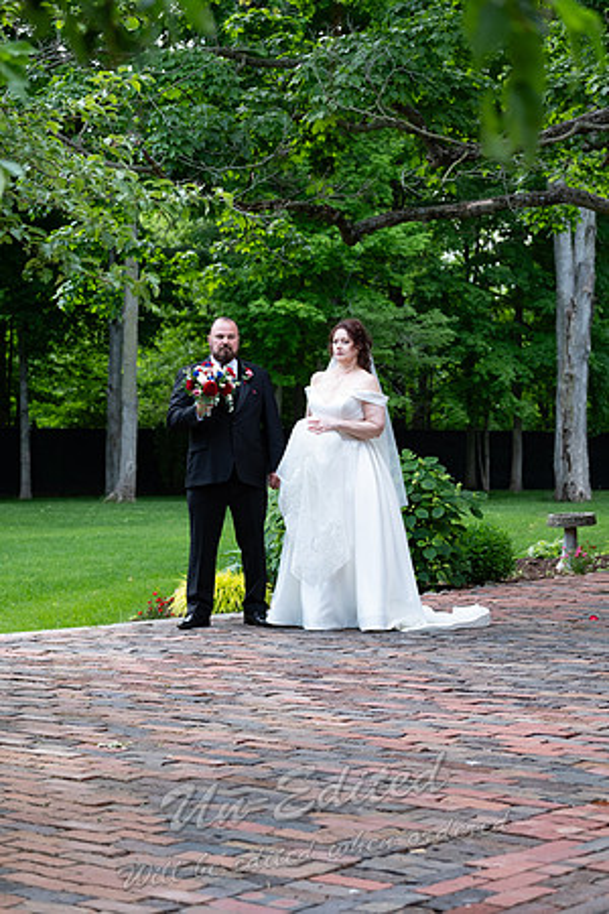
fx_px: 1903
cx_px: 304
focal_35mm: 75
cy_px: 457
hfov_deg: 18.2
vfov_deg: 27.0
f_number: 3.6
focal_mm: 50
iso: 250
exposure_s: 1/200
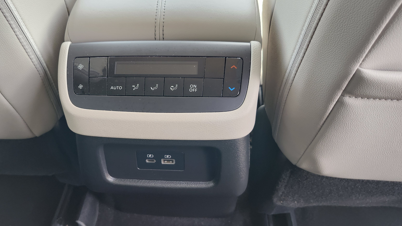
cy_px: 106
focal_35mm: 30
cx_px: 164
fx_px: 320
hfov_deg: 63.8
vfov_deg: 38.9
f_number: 1.8
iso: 200
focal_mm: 5.54
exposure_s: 1/180
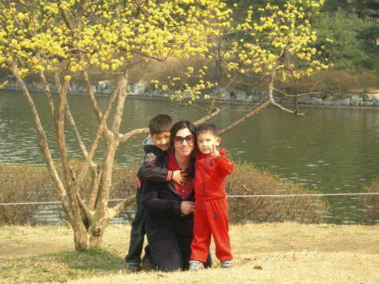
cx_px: 190
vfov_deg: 14.4
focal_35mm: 103
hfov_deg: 19.1
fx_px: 1128
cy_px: 142
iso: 50
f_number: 7.8
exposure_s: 1/59
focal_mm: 21.3
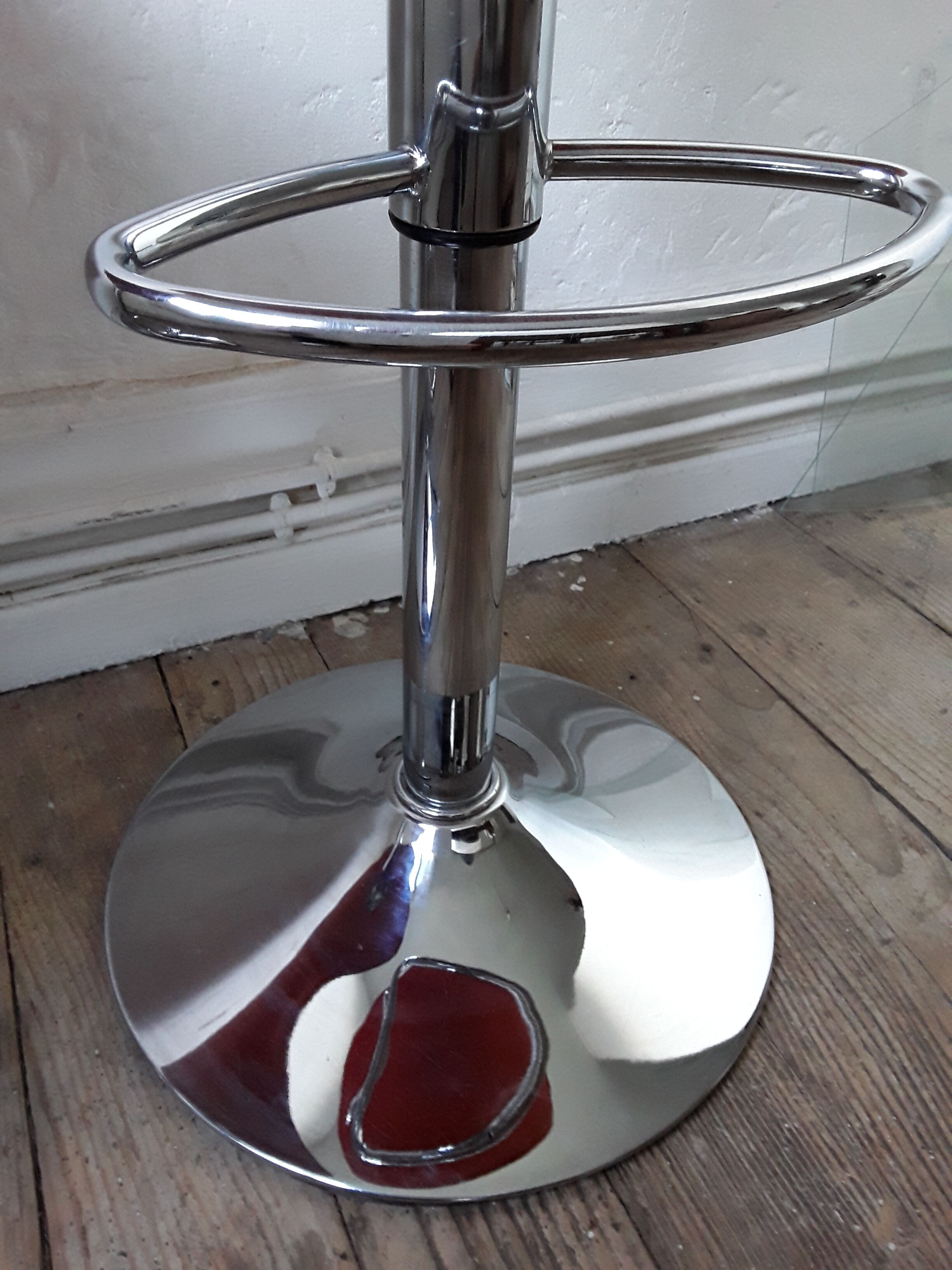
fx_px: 990
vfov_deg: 65.3
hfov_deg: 51.4
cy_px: 635
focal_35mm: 27
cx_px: 476
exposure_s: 1/17
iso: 160
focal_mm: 2.91
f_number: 1.9
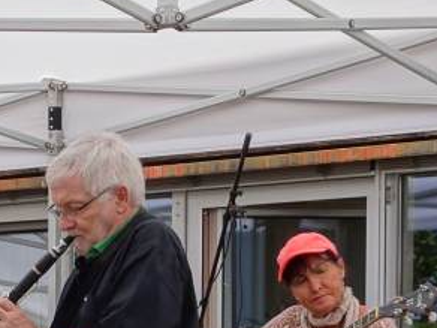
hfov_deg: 15.1
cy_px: 386
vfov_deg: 11.5
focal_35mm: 126
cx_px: -100
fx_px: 1591
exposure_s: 1/200
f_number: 4.5
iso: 80
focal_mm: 7.87
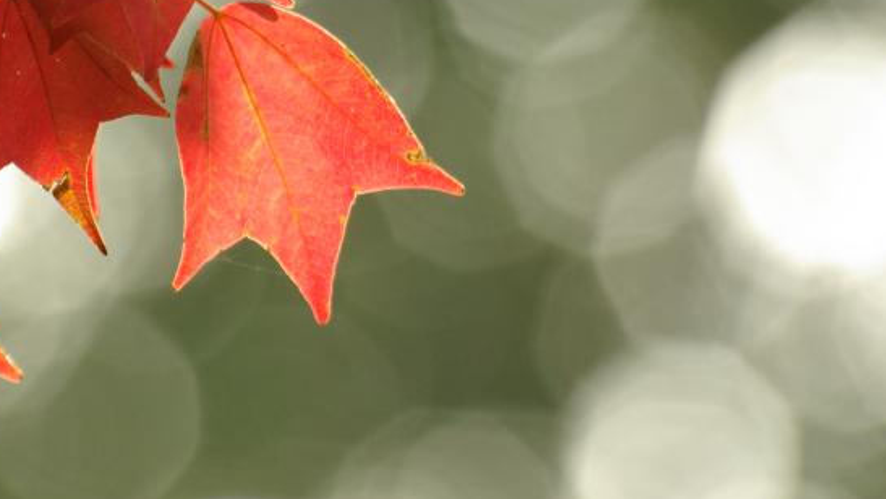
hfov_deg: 2.4
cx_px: 261
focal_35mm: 883
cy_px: 143
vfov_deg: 1.4
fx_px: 20750
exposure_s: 1/200
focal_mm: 300
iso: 320
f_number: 9
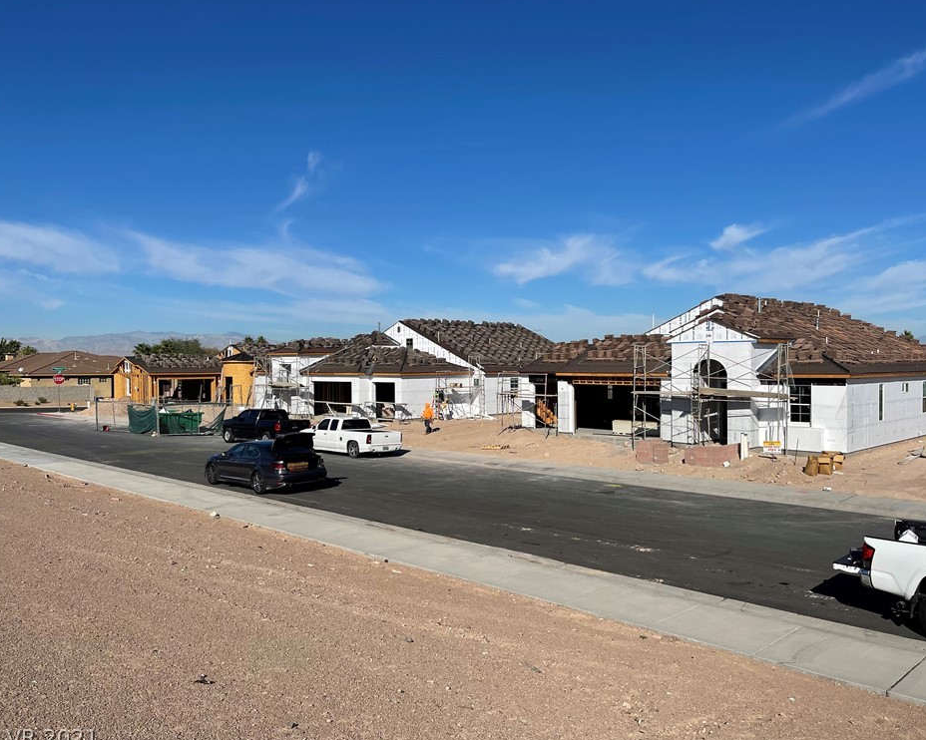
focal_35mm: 28
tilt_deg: -1.8
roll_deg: -0.4
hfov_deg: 62.1
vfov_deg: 51.5
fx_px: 767
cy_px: 371
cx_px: 500
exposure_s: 1/7407
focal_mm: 5.1
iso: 32
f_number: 1.6
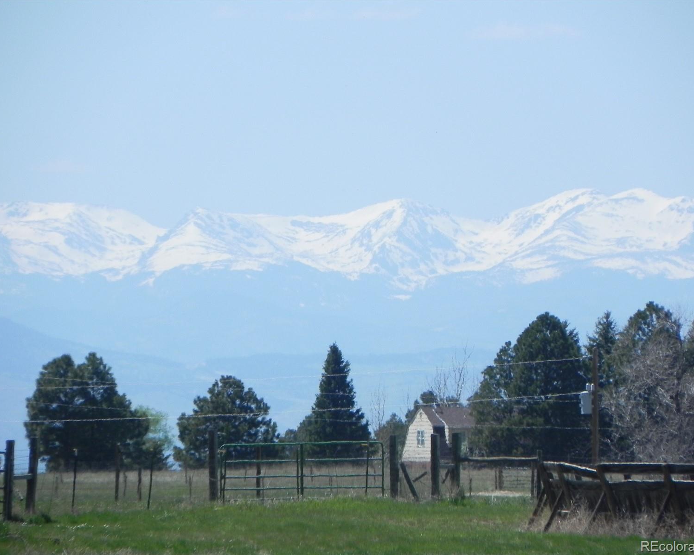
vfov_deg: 2.2
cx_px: 345
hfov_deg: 2.7
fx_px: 14538
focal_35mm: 708
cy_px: 278
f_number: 7.1
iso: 160
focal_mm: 120
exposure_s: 1/490
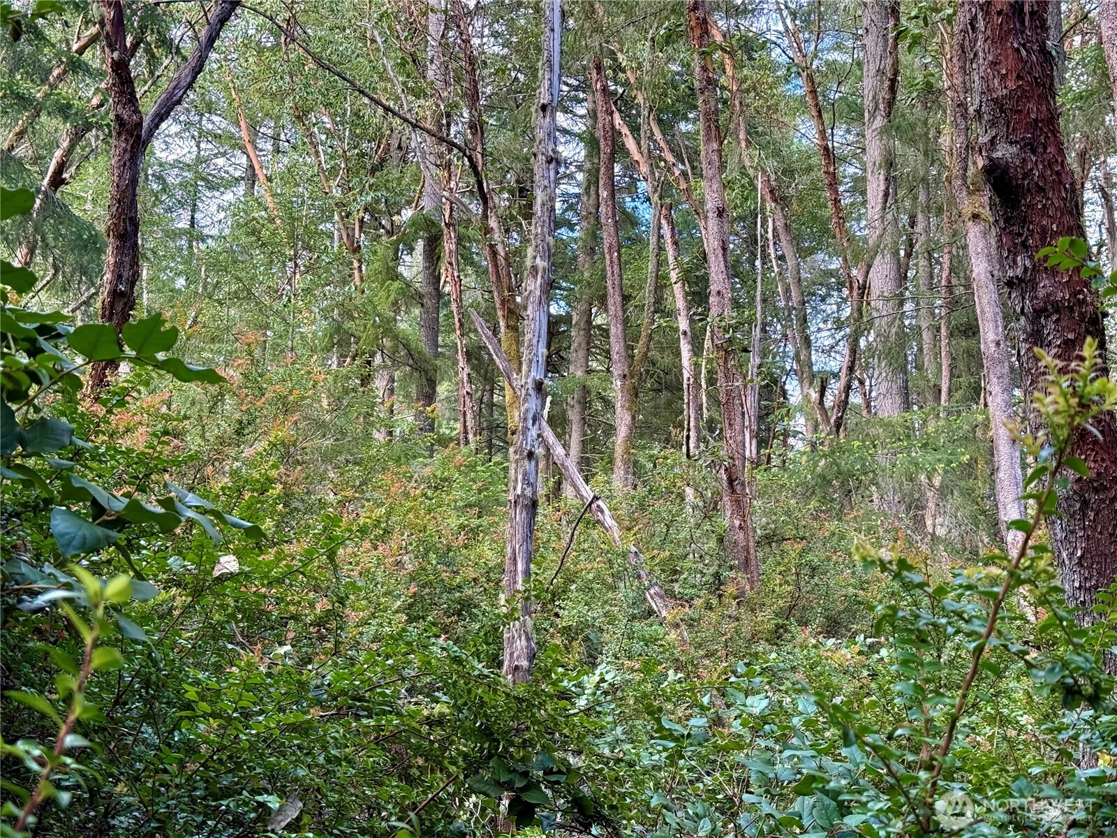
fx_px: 1549
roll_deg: +0.0
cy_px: 419
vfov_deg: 30.3
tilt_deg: +15.3
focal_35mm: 48
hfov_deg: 39.7
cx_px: 558
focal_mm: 6.76
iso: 80
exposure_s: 1/193
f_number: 1.78
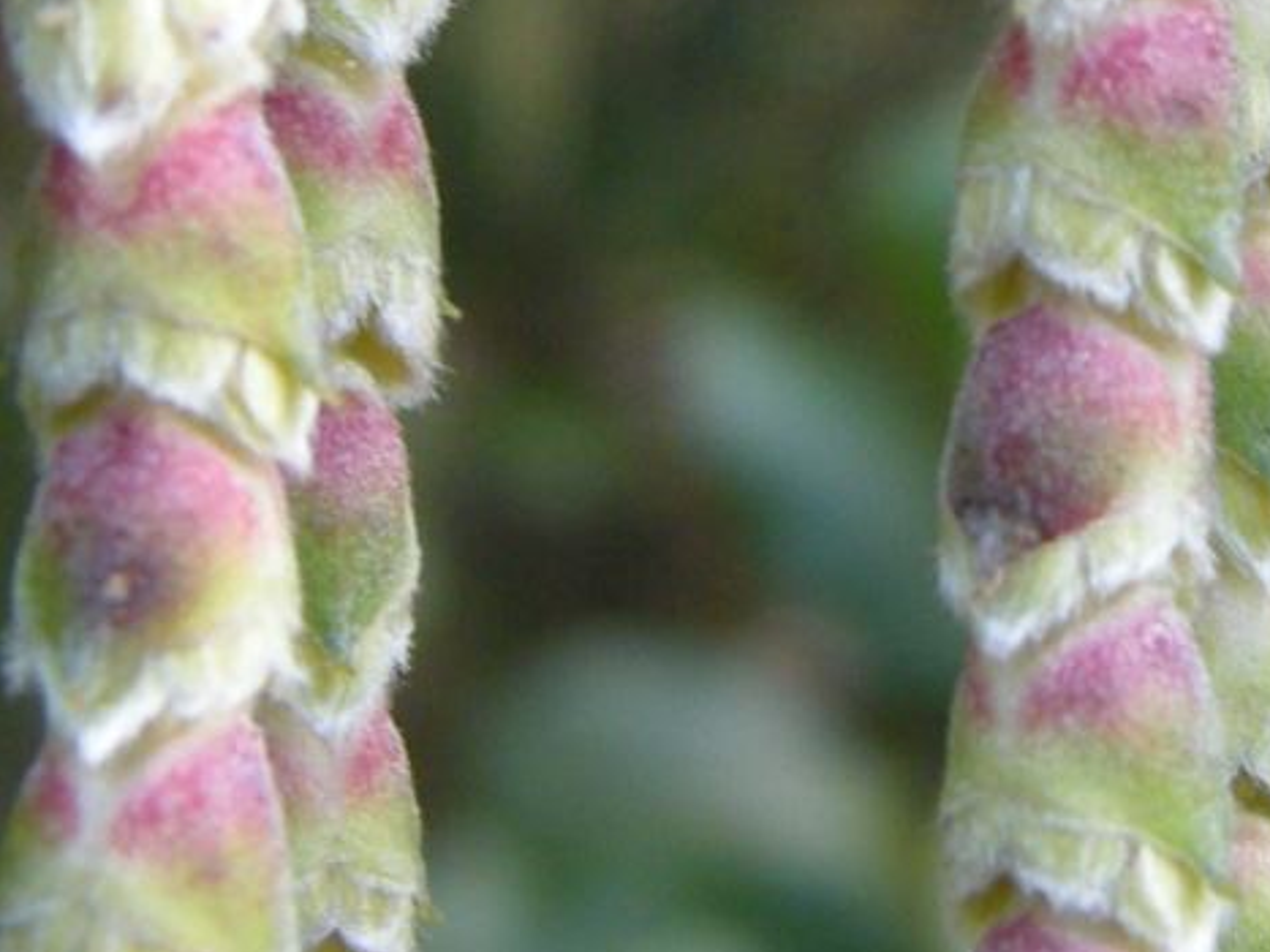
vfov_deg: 9.8
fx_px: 5502
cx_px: 1150
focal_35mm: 150
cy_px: -35
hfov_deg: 13.1
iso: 111
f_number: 2.7
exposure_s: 1/53.1
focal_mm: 7.5
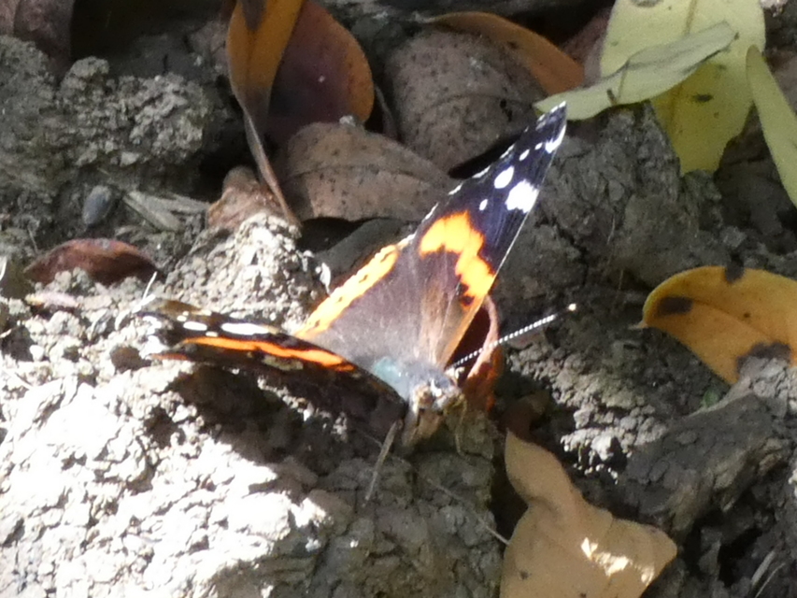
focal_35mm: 183
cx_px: 398
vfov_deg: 8.1
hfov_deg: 10.8
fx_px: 4214
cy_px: 299
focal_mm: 32.7
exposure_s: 1/80
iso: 400
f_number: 5.5
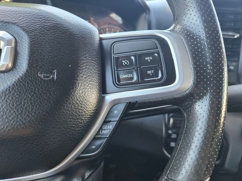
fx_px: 161
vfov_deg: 58.9
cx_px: 121
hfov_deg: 73.9
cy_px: 90
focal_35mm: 23
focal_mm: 5.4
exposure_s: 1/120
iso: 160
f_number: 1.8
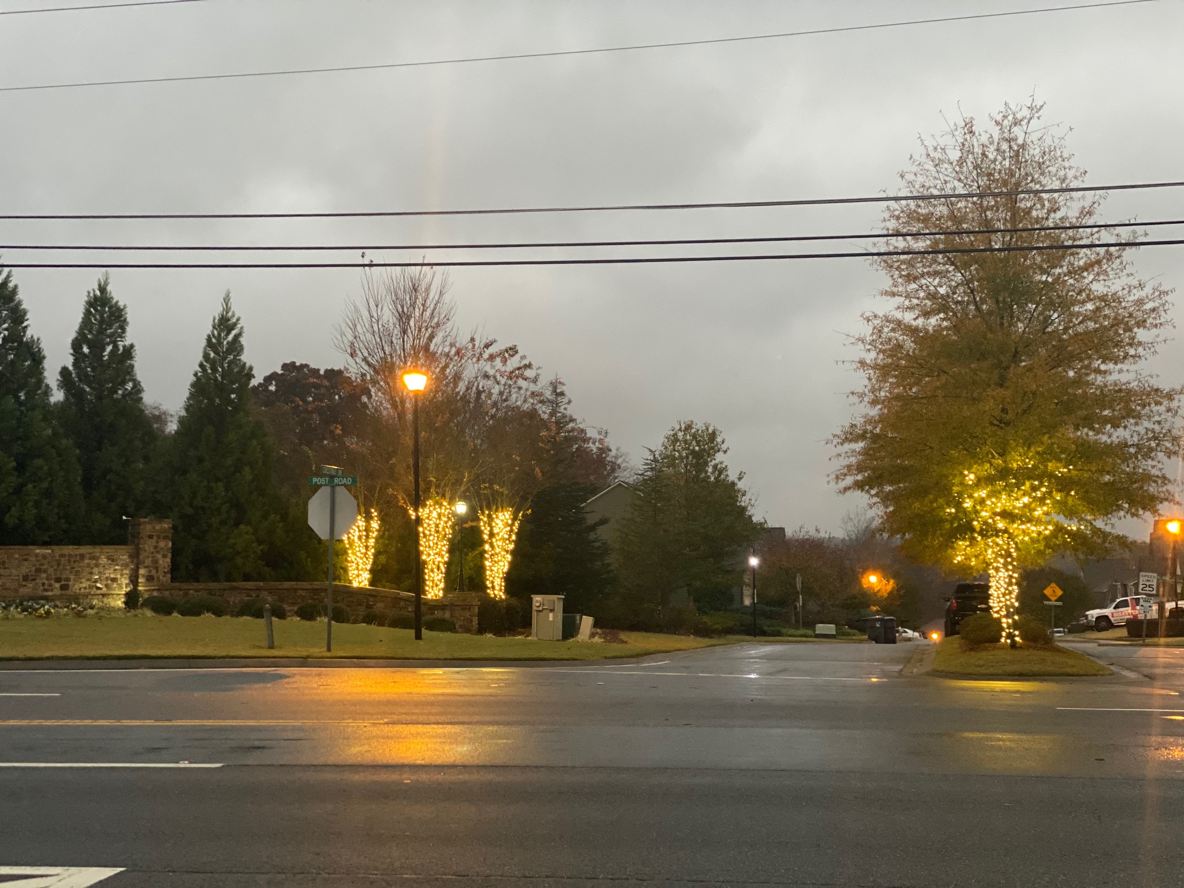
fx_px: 1779
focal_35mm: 52
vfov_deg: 28.0
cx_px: 592
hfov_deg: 36.8
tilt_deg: +3.9
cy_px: 444
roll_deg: +0.2
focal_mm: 6
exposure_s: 1/24
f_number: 2
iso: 400
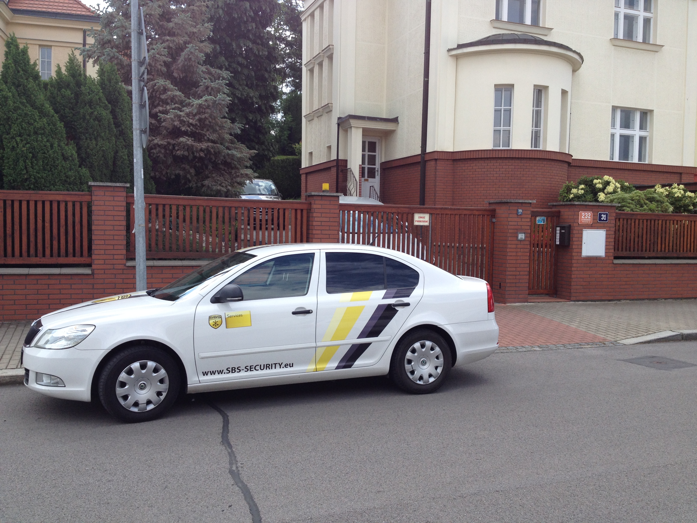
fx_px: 705
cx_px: 348
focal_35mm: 35
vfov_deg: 40.7
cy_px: 262
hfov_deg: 52.6
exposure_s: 1/824
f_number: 2.4
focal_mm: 4.28
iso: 50
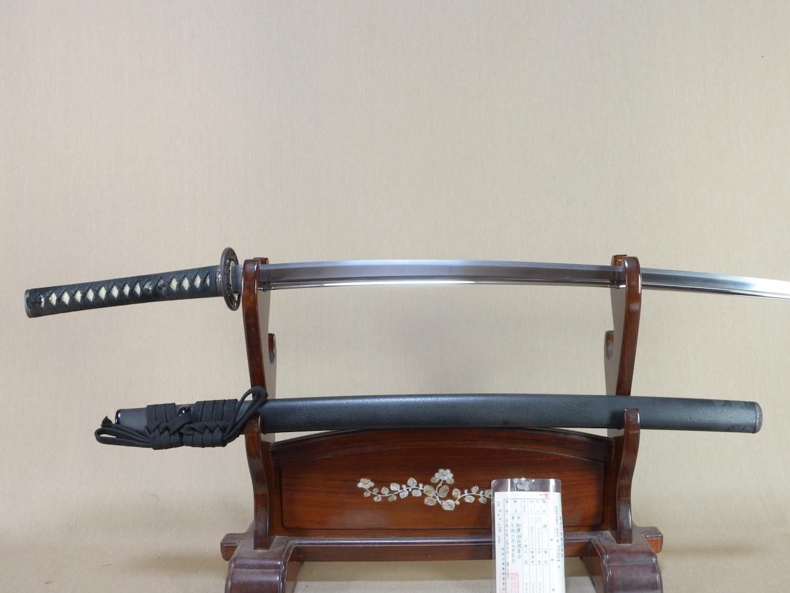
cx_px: 440
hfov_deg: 55.2
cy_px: 295
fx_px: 753
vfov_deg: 42.9
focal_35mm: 33
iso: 400
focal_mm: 20
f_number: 11
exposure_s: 1/1.6
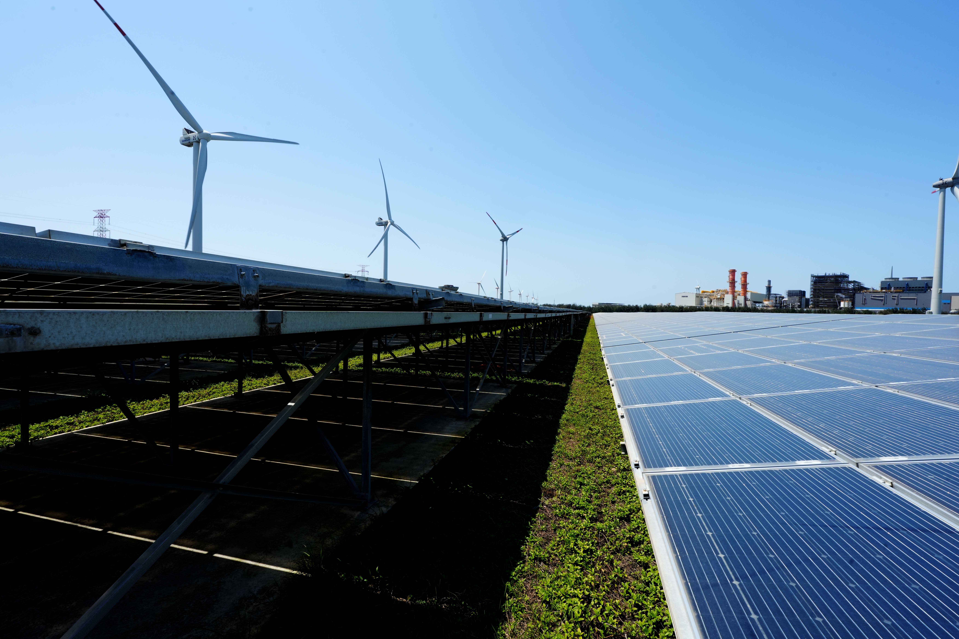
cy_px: 320
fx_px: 426
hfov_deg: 96.7
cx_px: 480
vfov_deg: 73.7
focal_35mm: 16
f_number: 18
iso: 320
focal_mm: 16
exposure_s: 1/100
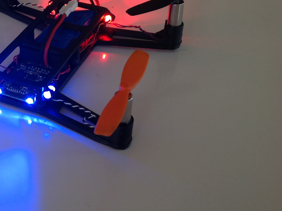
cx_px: 34
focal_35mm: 64
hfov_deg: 29.2
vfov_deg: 22.8
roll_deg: -1.3
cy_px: 77
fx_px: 521
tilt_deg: -36.2
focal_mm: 4.28
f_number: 2.4
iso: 50
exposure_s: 1/17
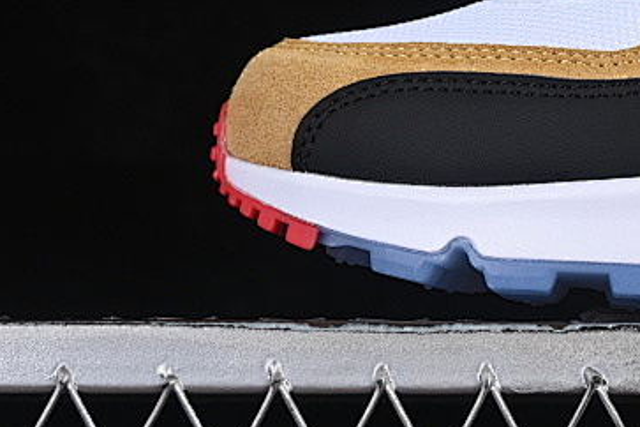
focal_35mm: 223
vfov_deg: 6.1
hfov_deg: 9.1
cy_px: -71
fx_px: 3964
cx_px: 862
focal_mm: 50
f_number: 8
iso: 160
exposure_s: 1/80
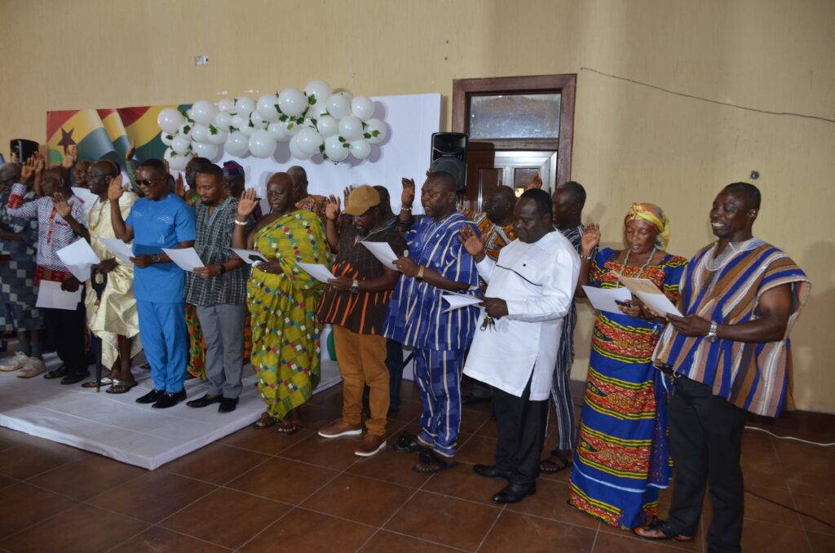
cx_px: 418
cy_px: 276
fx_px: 625
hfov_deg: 67.5
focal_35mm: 27
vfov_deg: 47.7
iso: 800
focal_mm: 18
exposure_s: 1/60
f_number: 3.5
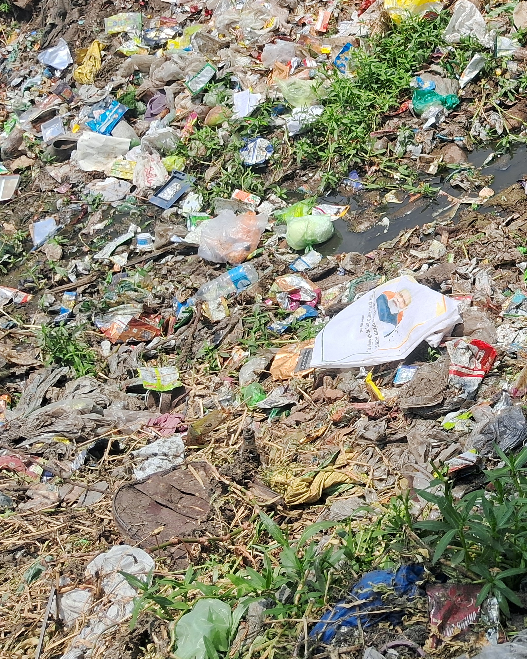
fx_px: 1014
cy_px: 180
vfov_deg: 35.3
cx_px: 578
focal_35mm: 52
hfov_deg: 26.8
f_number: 1.8
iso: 25
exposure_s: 1/909
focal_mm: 3.98
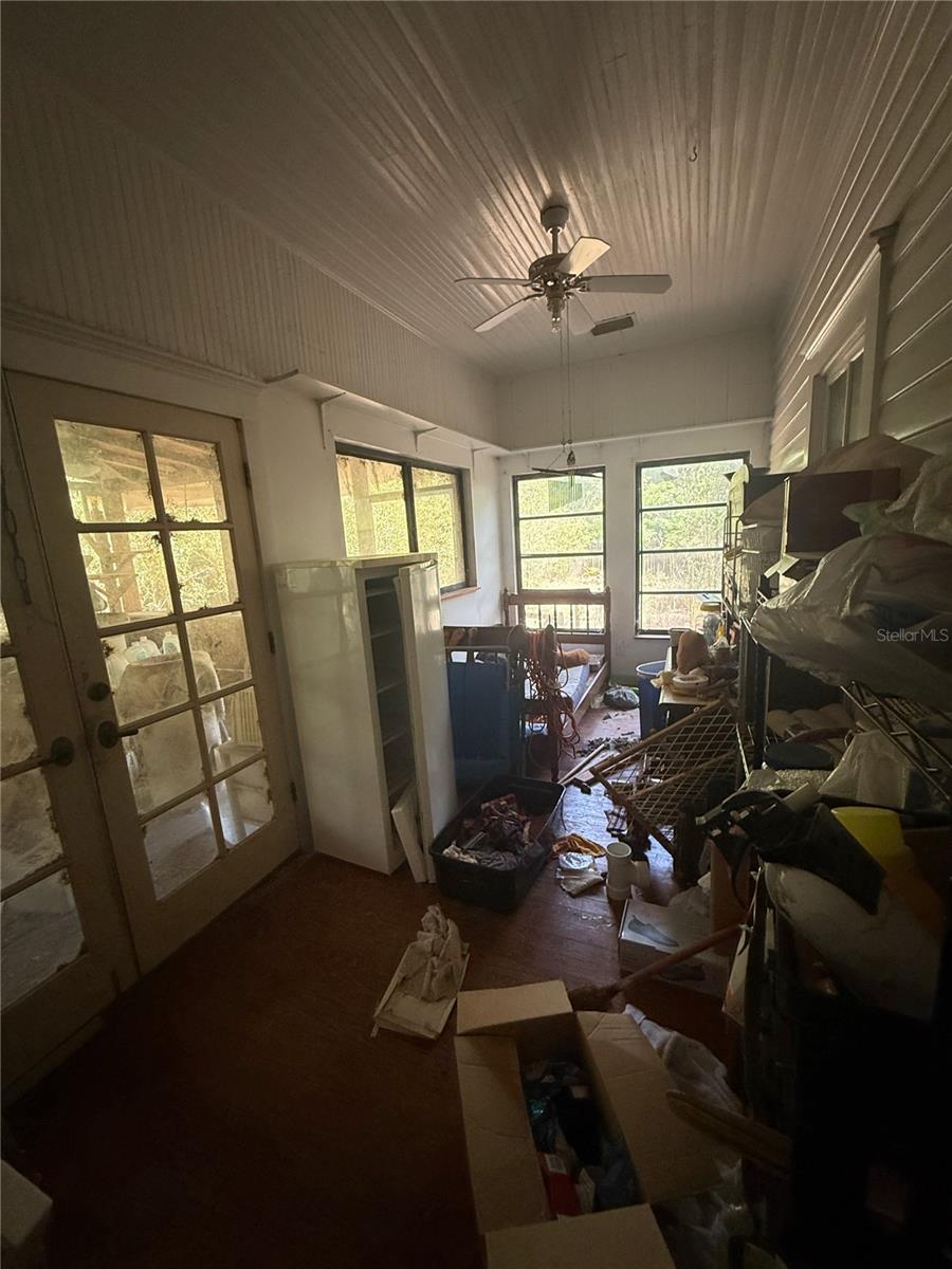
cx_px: 476
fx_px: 513
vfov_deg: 102.1
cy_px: 634
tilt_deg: -11.8
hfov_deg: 85.7
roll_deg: +3.2
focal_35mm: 14
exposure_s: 1/99
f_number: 2.2
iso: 320
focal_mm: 2.22
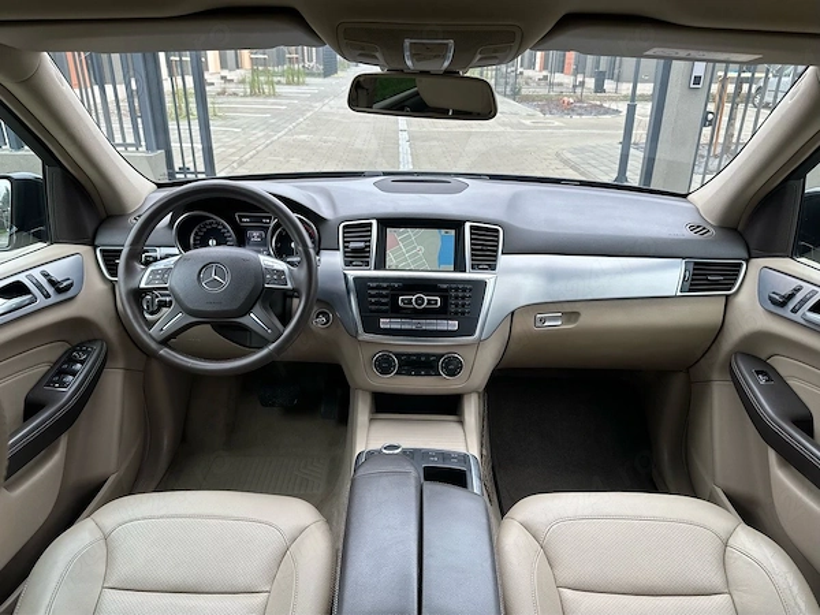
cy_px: 308
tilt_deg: -23.8
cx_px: 410
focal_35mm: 24
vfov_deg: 56.8
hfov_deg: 71.6
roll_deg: -2.0
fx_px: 569
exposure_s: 1/272
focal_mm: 6.86
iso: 125
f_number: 1.78
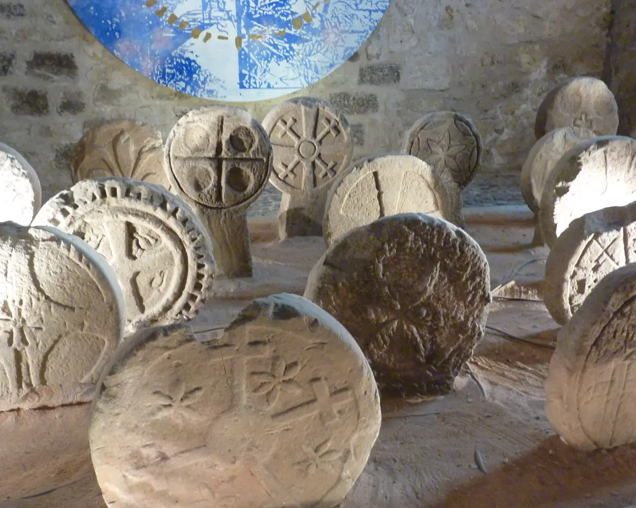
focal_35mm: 27
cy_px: 258
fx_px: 508
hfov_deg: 64.0
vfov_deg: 53.2
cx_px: 299
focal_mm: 4.1
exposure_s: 1/13
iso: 400
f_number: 3.3
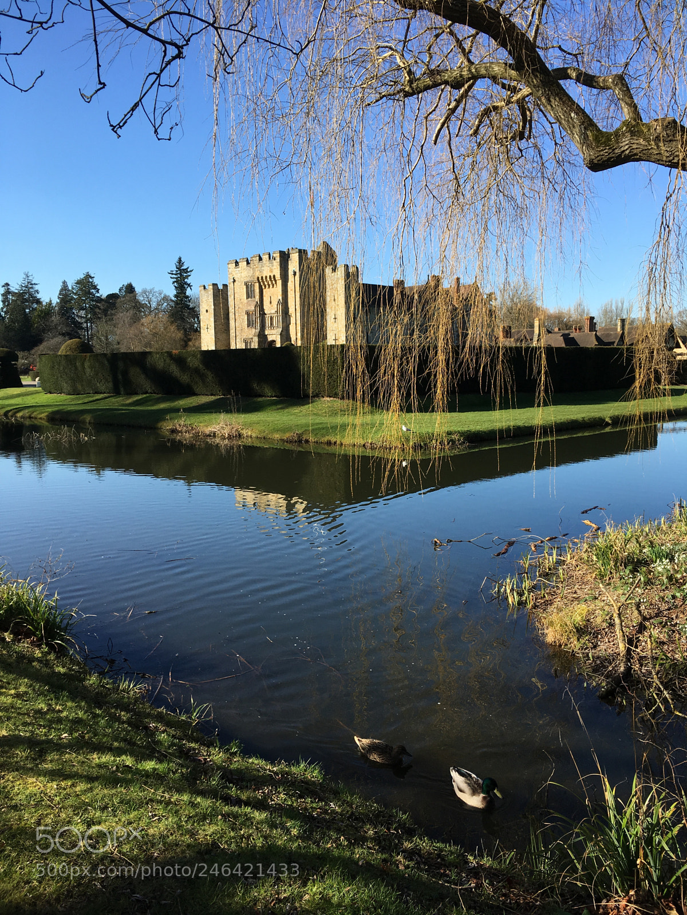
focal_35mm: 29
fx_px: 767
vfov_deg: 61.7
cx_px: 344
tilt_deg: -8.2
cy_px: 458
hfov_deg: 48.2
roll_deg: +0.5
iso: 25
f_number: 2.2
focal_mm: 4.15
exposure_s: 1/874
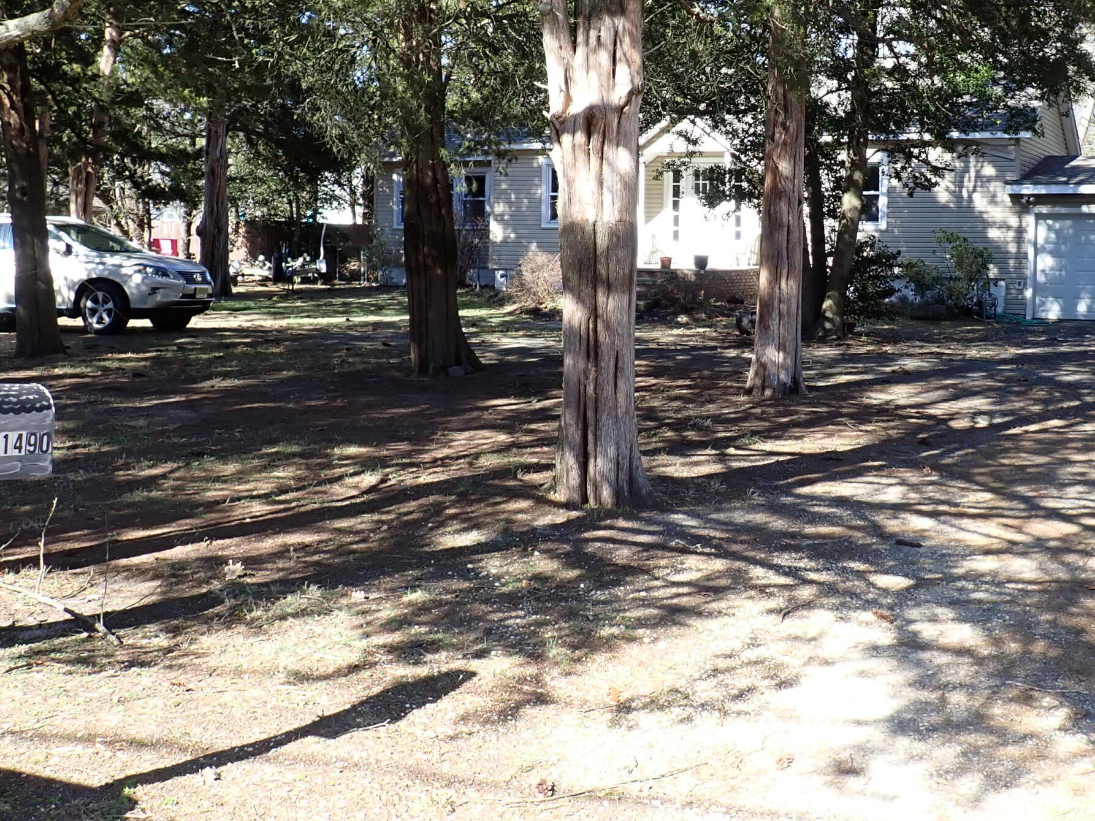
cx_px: 708
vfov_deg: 34.1
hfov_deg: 44.3
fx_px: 1328
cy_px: 287
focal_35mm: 42
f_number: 2.8
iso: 100
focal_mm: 4.5
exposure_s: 1/250
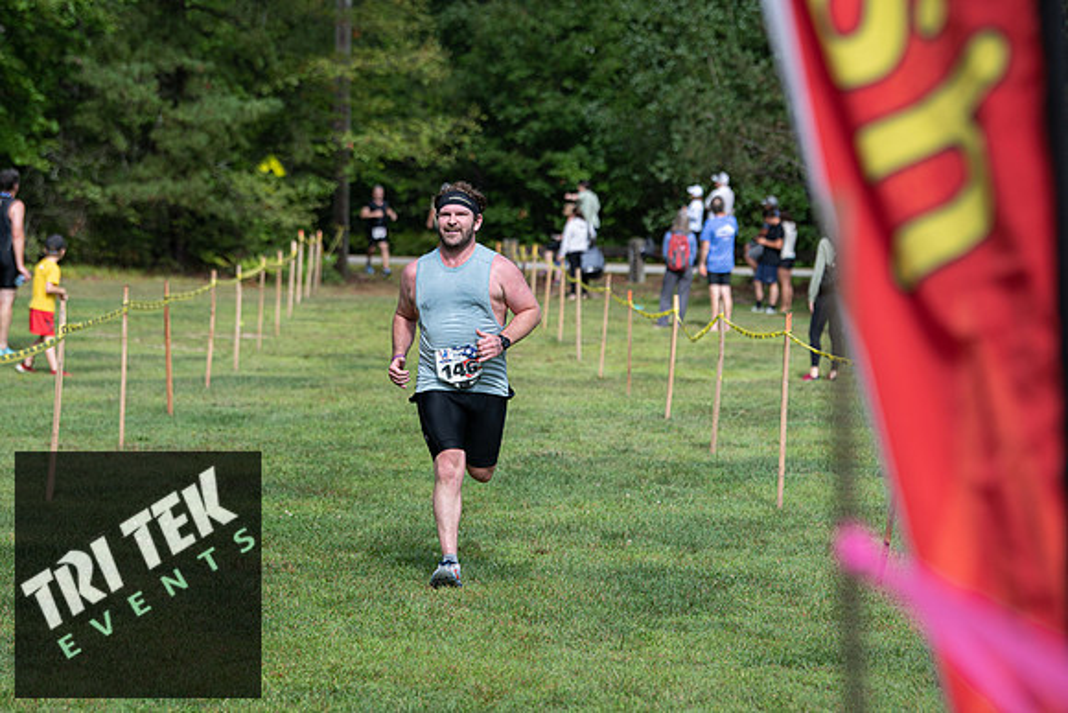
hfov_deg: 14.7
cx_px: 534
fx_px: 4154
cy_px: 356
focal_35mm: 140
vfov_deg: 9.8
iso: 200
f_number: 4.5
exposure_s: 1/1250
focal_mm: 140
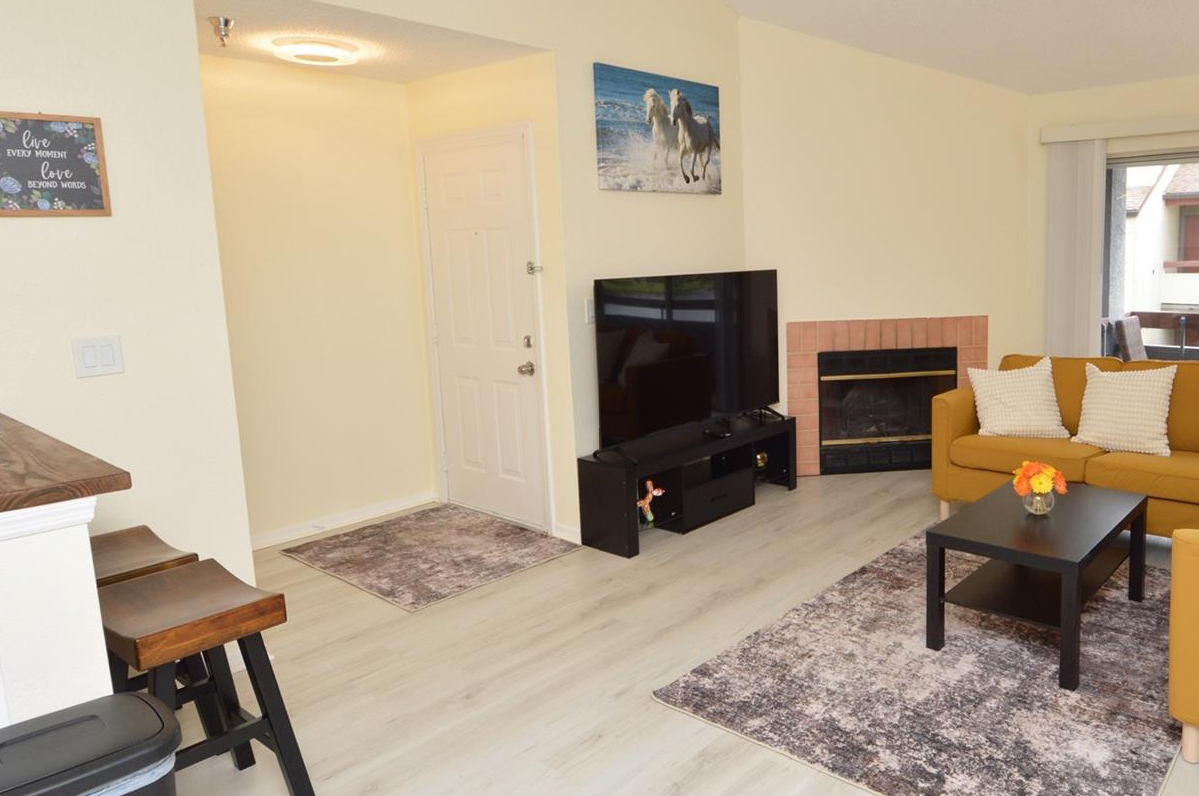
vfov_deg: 53.0
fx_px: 798
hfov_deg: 71.9
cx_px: 788
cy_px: 365
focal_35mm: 24
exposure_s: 1/80
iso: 400
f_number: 8
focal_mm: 12
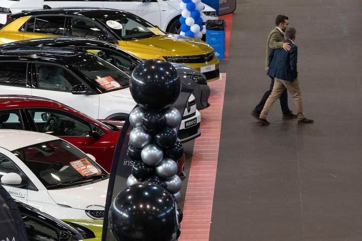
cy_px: 97
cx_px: 300
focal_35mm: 270
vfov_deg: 5.1
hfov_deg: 7.6
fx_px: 2715
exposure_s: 1/100
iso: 1000
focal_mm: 120
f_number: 6.3
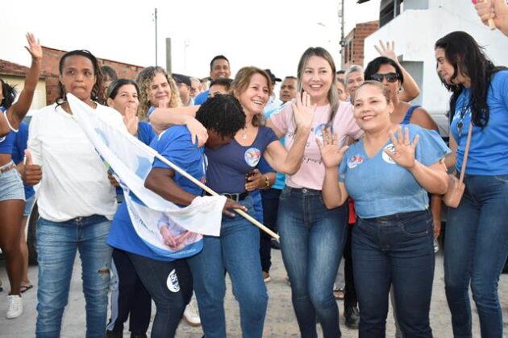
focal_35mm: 36
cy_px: 169
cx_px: 254
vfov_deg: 36.9
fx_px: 508
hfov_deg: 53.1
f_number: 5.6
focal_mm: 24
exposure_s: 1/125
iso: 800
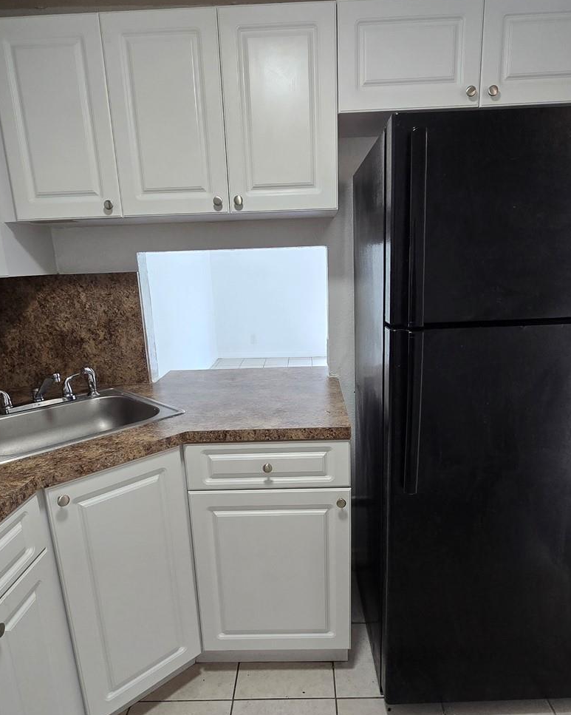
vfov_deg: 77.5
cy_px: 387
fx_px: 444
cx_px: 301
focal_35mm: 21
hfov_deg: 65.5
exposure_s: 1/60
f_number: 2.2
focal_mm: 2.2
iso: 160
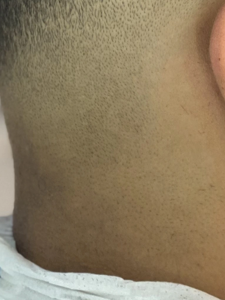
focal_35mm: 206
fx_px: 1786
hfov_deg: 7.2
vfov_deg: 9.5
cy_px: -2
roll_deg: +5.4
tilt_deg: -14.6
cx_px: 177
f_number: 2
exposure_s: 1/60
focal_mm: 6
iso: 160
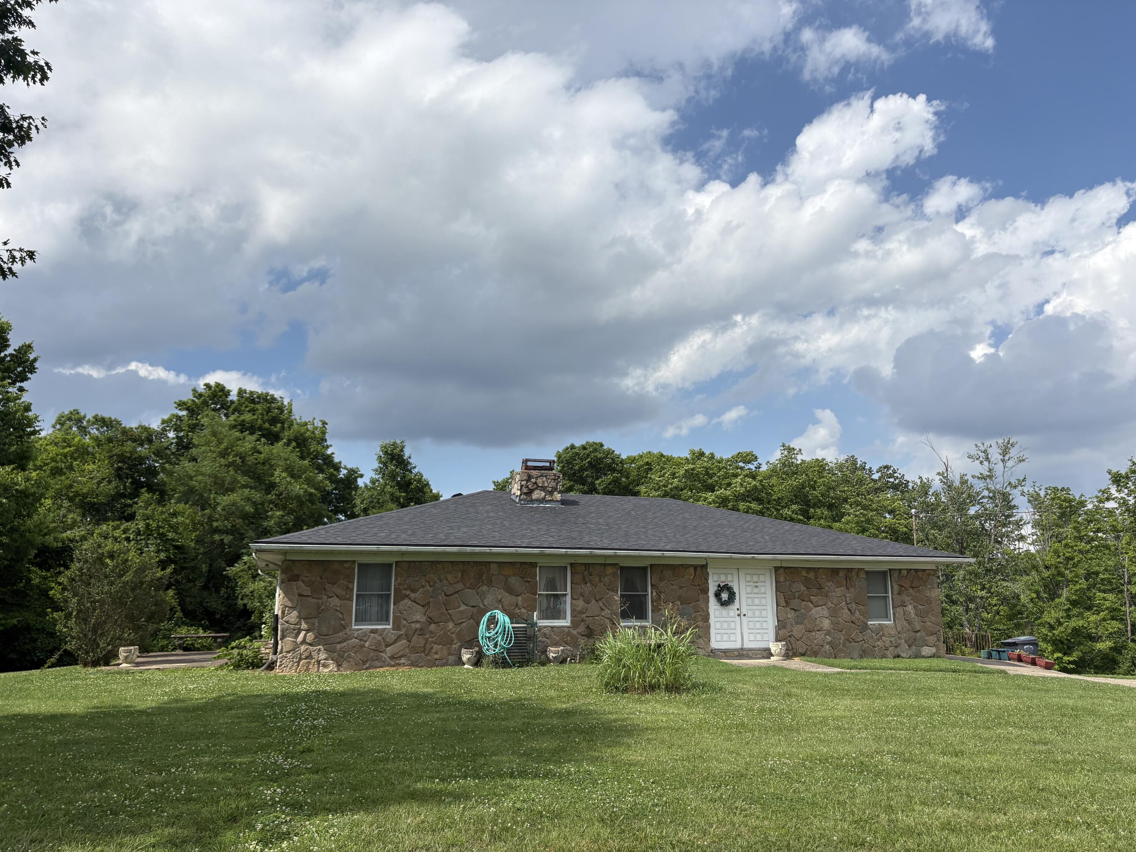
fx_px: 853
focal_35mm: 26
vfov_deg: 53.1
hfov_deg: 67.3
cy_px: 426
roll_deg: +0.1
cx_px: 568
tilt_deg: +12.1
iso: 50
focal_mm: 5.96
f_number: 1.6
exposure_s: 1/4950
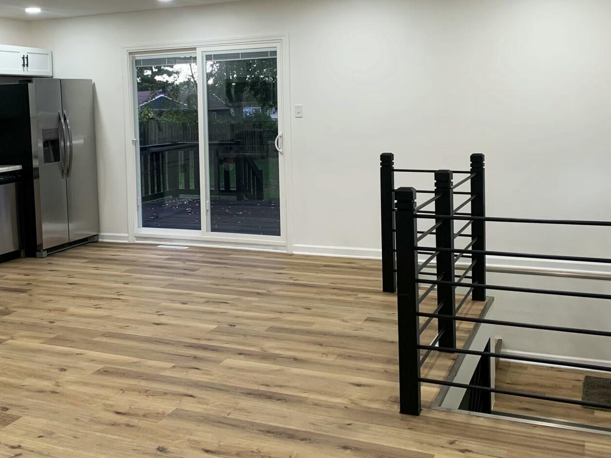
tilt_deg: -3.8
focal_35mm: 42
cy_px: 151
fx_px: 741
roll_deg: +2.4
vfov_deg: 34.0
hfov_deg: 44.4
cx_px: 222
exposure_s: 1/88
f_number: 1.8
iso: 100
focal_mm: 4.25
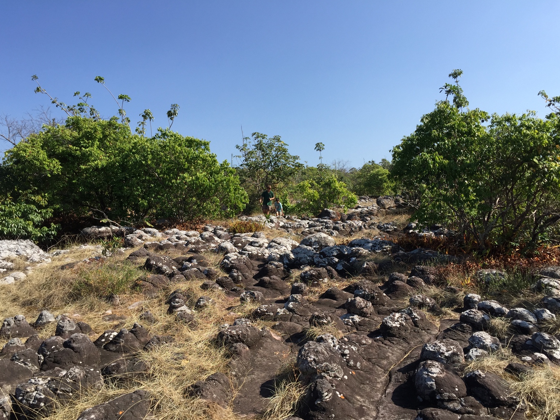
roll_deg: -0.7
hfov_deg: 60.0
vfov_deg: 46.8
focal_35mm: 30
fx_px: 485
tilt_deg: +1.6
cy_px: 215
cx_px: 279
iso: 32
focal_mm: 4.15
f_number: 2.2
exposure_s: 1/1464
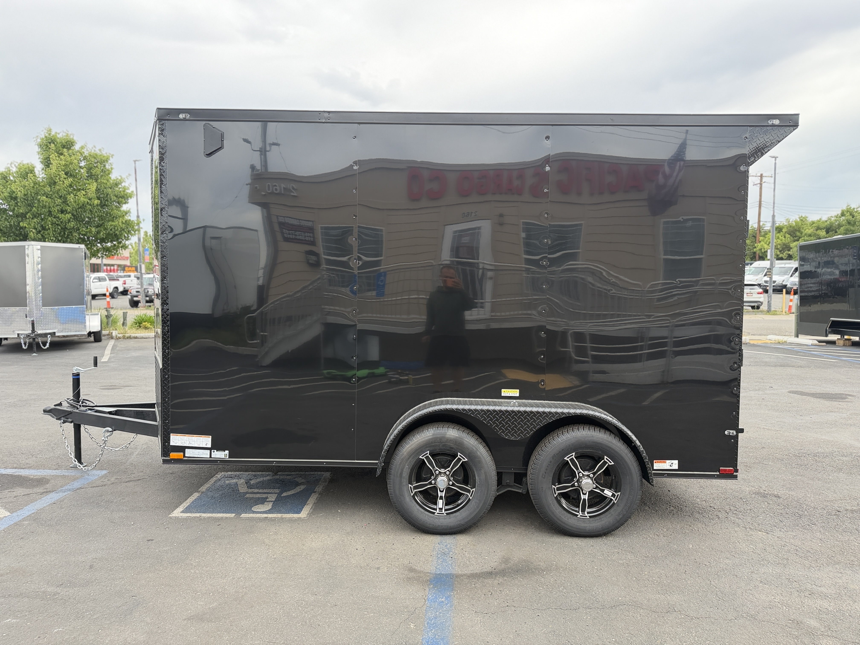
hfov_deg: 71.6
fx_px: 596
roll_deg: +0.0
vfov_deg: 56.8
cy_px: 322
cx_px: 430
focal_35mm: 24
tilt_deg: -4.9
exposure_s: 1/796
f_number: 1.78
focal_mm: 6.76
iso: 100
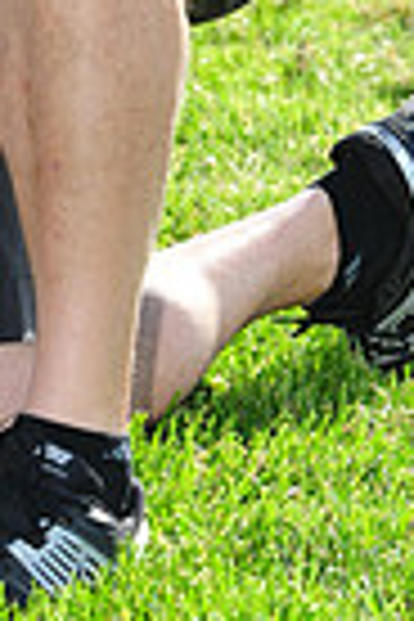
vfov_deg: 4.0
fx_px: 8711
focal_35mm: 505
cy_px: -540
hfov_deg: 2.7
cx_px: -248
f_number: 6.3
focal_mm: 120
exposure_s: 1/640
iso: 400
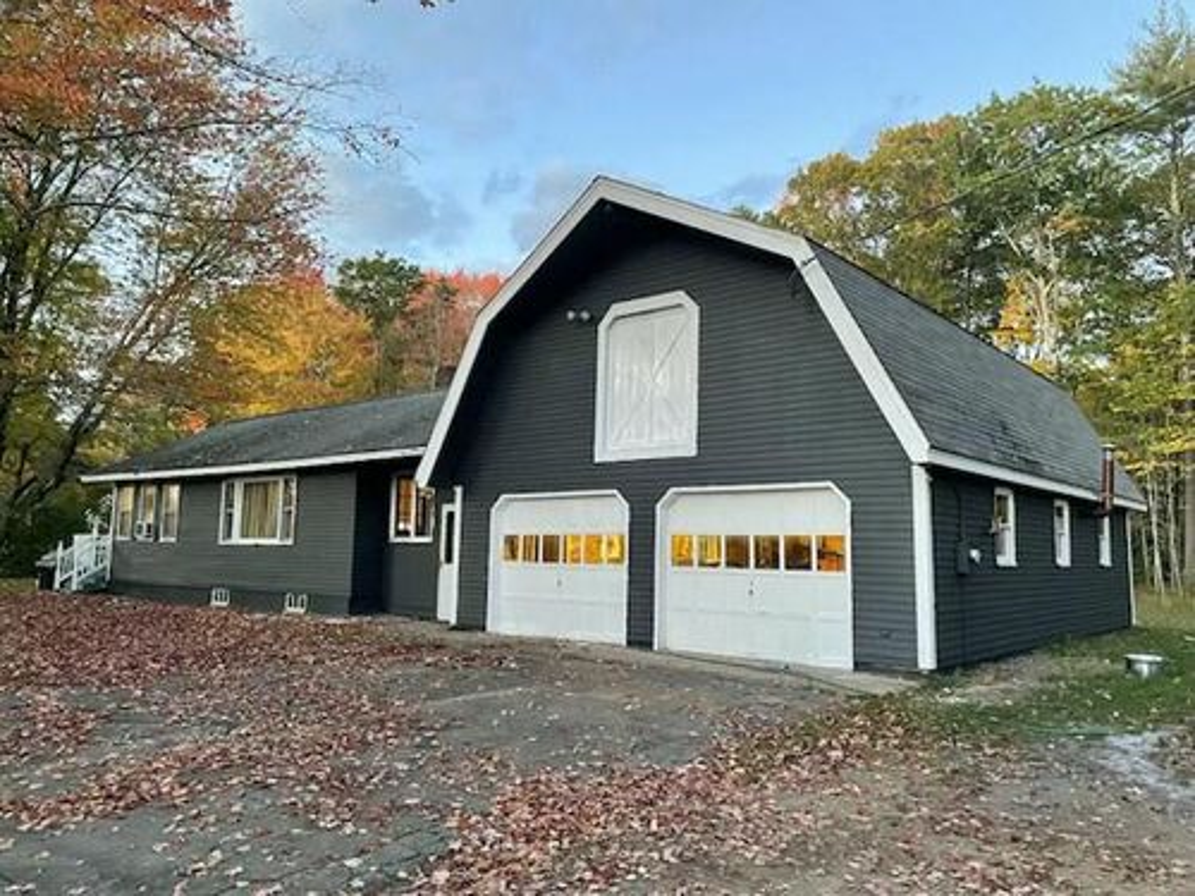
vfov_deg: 53.1
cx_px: 598
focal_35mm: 26
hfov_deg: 67.3
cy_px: 448
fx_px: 898
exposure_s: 1/60
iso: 320
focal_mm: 4.2
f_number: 1.6
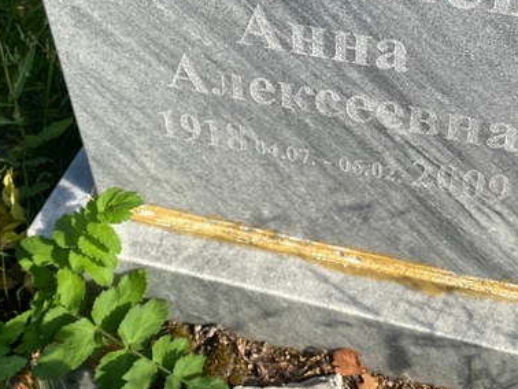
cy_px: -1
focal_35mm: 55
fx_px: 824
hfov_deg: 34.5
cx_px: 355
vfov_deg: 25.3
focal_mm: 4.25
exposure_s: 1/1754
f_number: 1.8
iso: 32
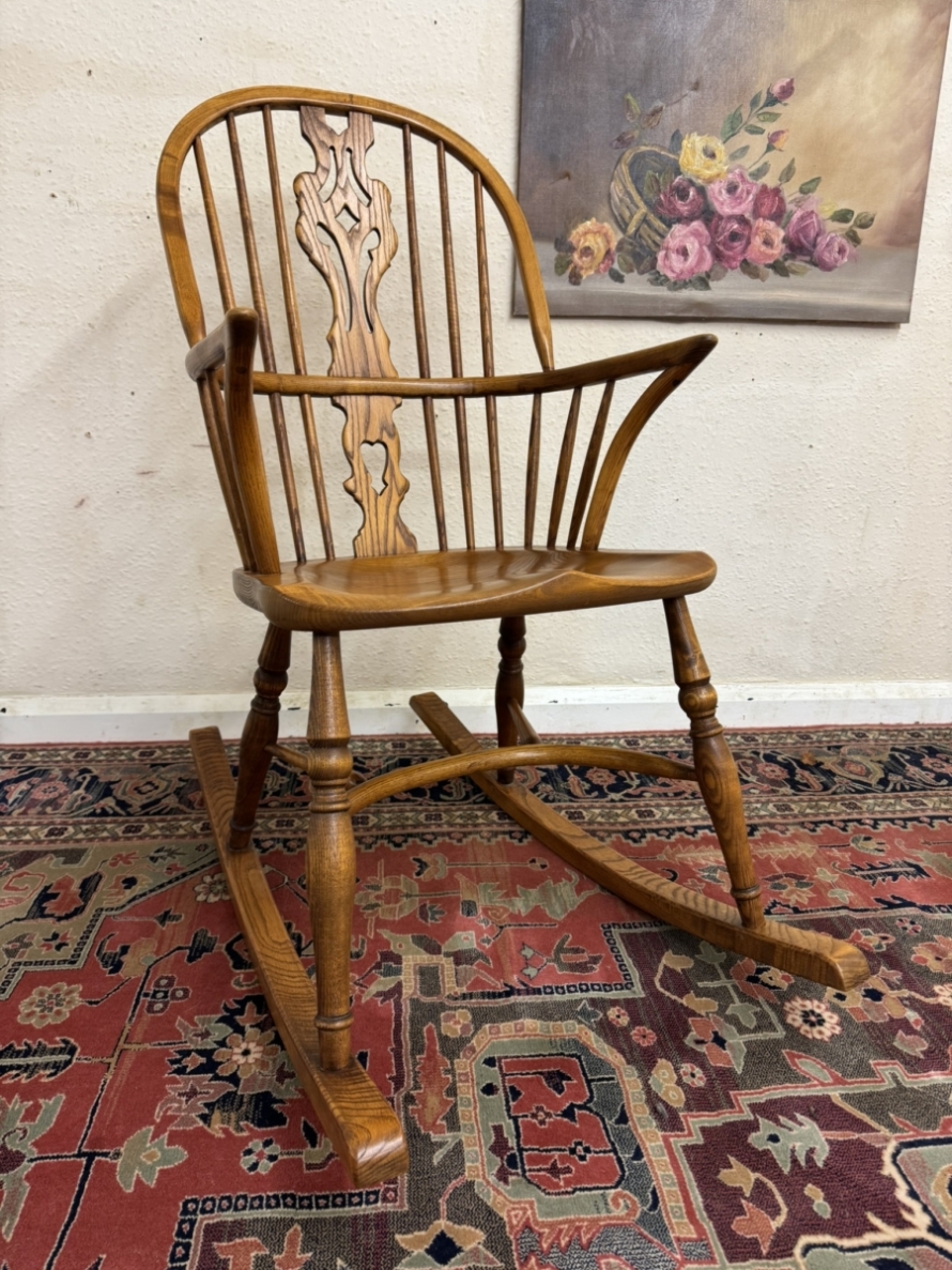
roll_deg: -1.0
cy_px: 635
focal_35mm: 24
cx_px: 476
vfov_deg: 71.6
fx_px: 880
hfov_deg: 56.8
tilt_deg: -16.2
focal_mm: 6.76
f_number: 1.78
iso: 160
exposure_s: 1/50
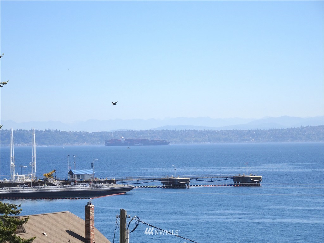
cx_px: 162
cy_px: 122
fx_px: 1264
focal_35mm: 135
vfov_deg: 11.0
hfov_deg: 14.6
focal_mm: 23.11
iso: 80
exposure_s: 1/500
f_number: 5.6
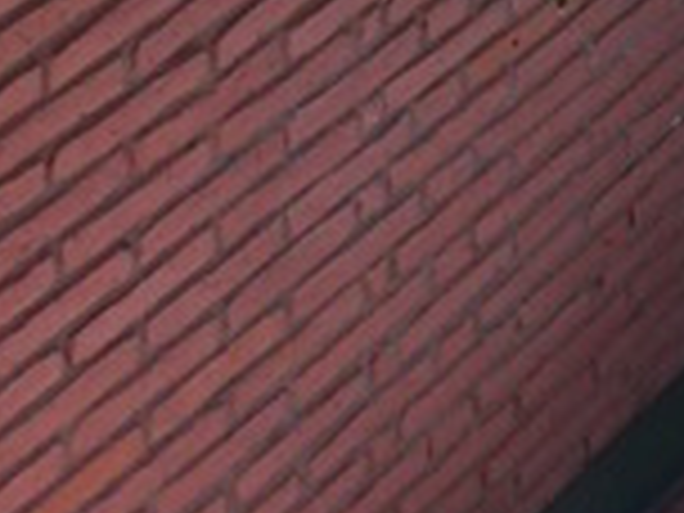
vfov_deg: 7.0
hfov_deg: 9.6
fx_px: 3873
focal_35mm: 196
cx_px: 1238
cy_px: -824
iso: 32
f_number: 2.2
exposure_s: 1/662
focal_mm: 4.15
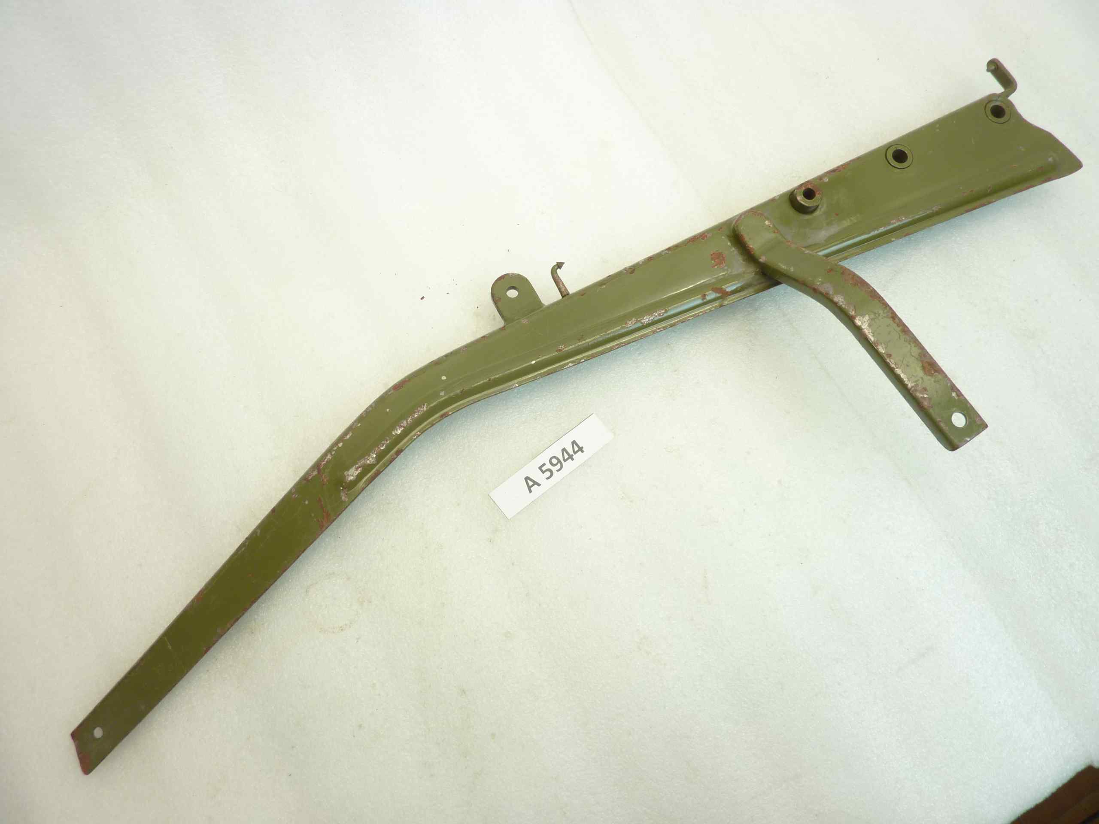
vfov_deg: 54.9
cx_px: 550
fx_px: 794
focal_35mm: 25
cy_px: 412
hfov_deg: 69.4
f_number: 3.3
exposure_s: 1/20
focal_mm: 4.1
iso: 80
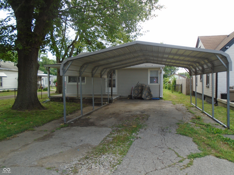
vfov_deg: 53.1
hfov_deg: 67.3
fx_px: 176
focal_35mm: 26
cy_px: 88
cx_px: 117
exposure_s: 1/250
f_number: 3.2
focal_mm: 4.6
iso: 100
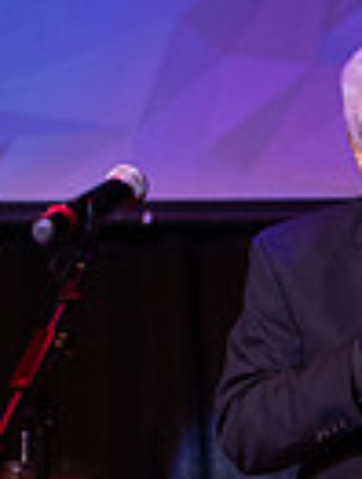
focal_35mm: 247
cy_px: 695
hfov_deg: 6.0
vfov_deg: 7.9
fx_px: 3427
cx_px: 442
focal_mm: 50
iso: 1600
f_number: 2.8
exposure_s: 1/60
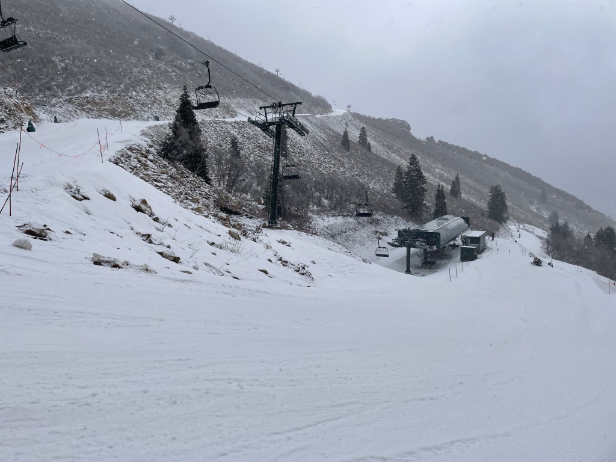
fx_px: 463
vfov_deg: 53.1
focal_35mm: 26
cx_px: 308
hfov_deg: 67.3
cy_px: 231
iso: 32
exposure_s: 1/5556
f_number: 1.6
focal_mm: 4.2
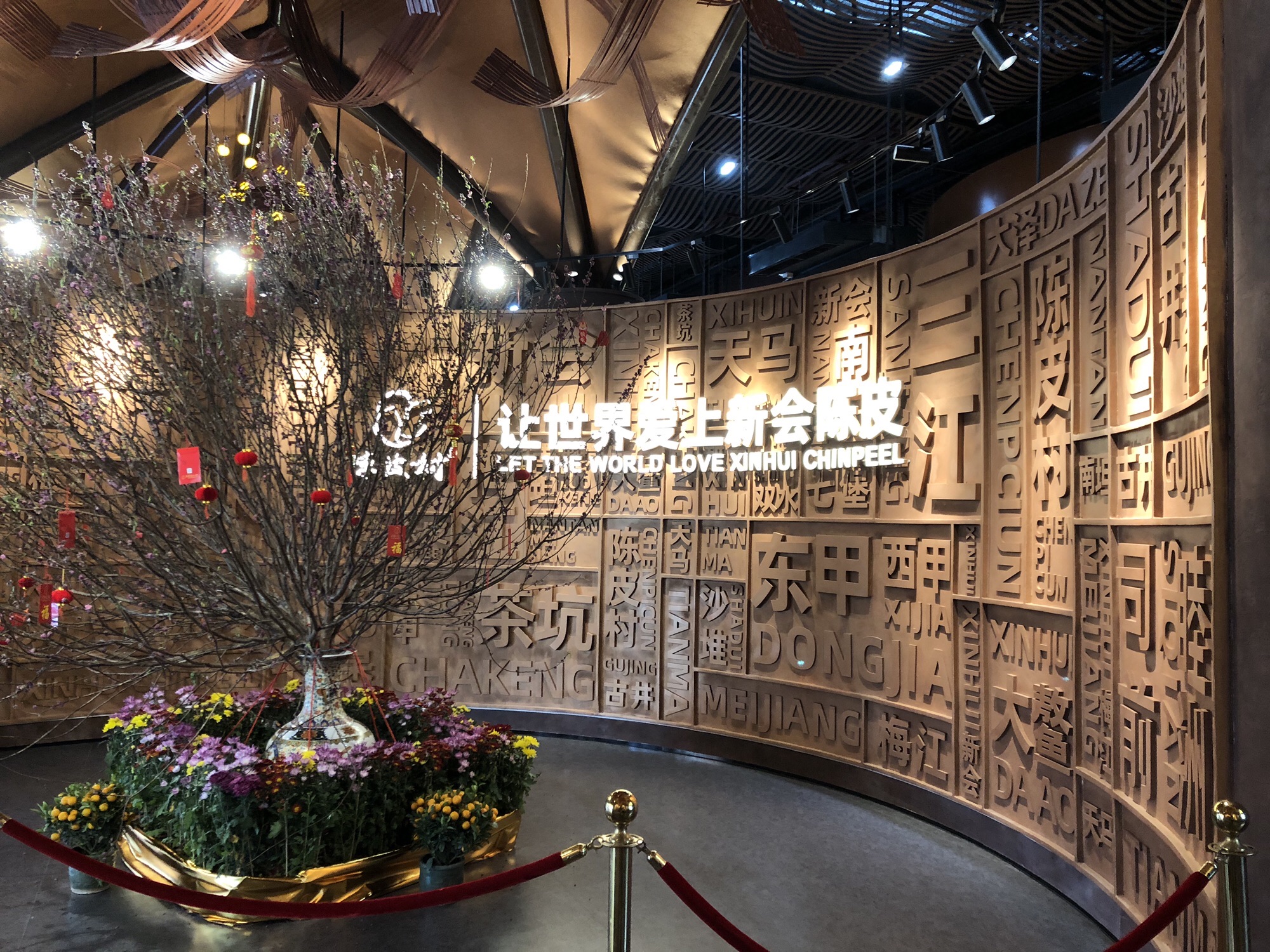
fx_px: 1027
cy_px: 476
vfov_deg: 49.7
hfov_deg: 63.4
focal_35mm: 28
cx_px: 635
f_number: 1.8
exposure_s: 1/21
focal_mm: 4
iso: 40
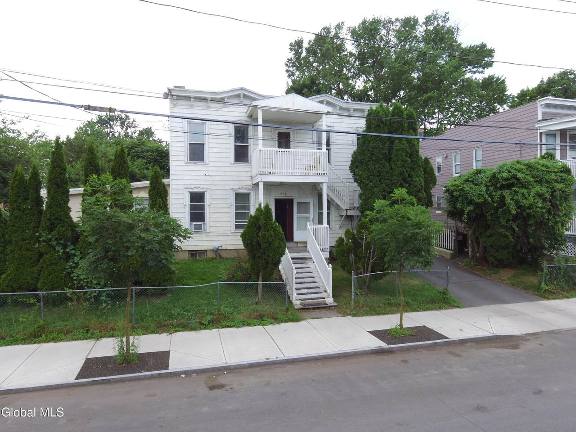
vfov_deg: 66.0
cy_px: 216
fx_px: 333
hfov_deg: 81.7
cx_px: 288
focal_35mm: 20
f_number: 2.8
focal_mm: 3.61
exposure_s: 1/431
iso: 100
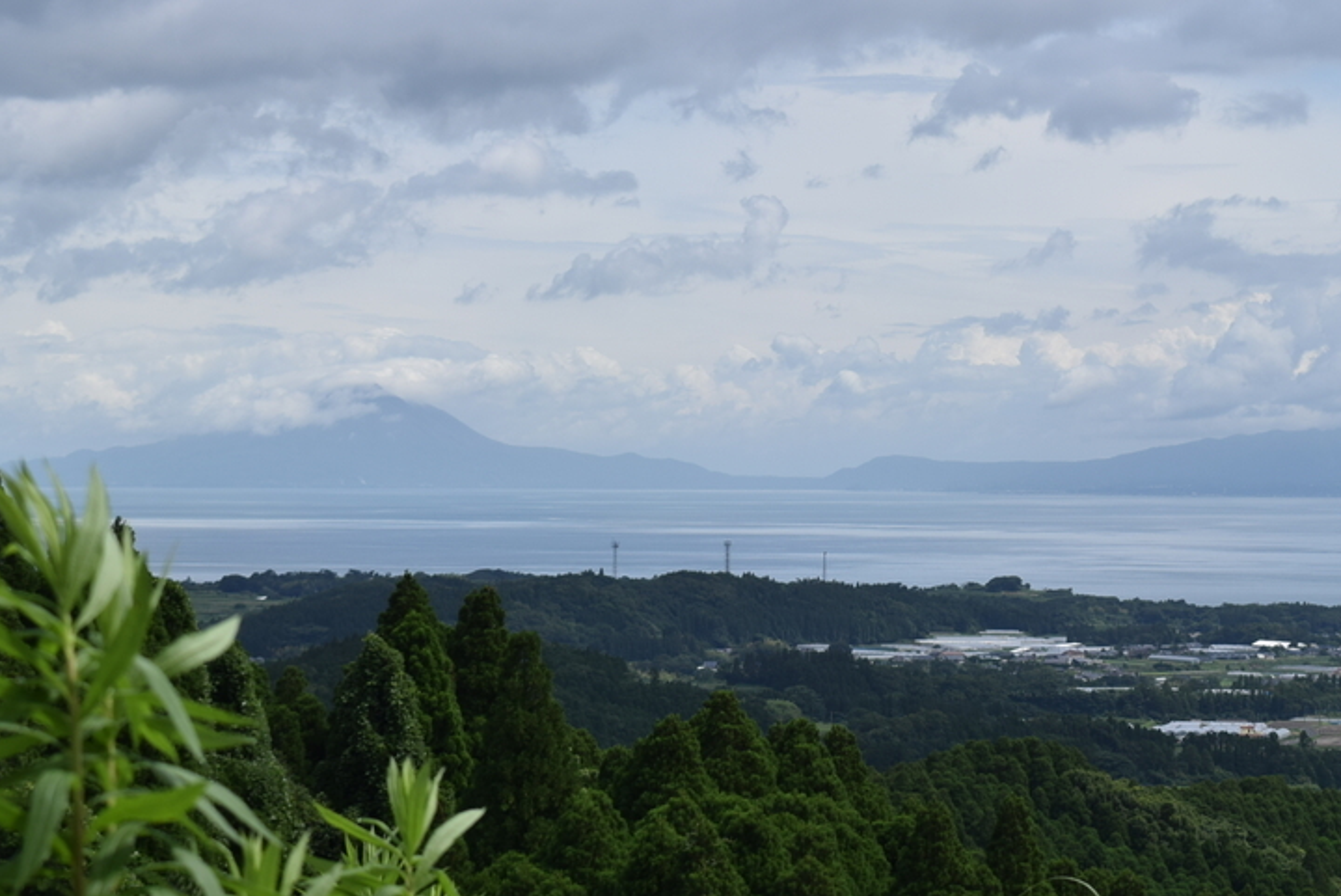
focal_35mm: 95
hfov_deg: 21.4
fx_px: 3541
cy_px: 345
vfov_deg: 14.4
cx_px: 849
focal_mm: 38
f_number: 8
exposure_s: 1/640
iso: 100
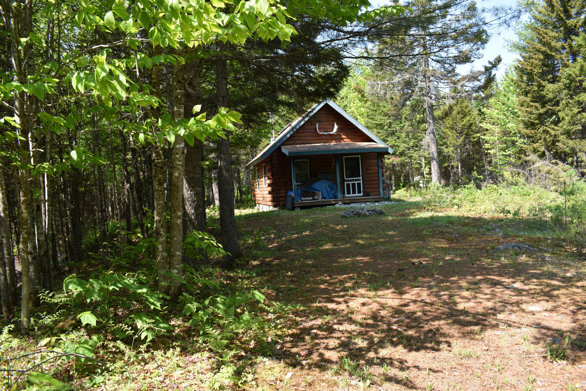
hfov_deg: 67.4
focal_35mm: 27
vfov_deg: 47.9
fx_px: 439
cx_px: 293
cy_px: 196
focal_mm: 18
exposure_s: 1/125
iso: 100
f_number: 6.3
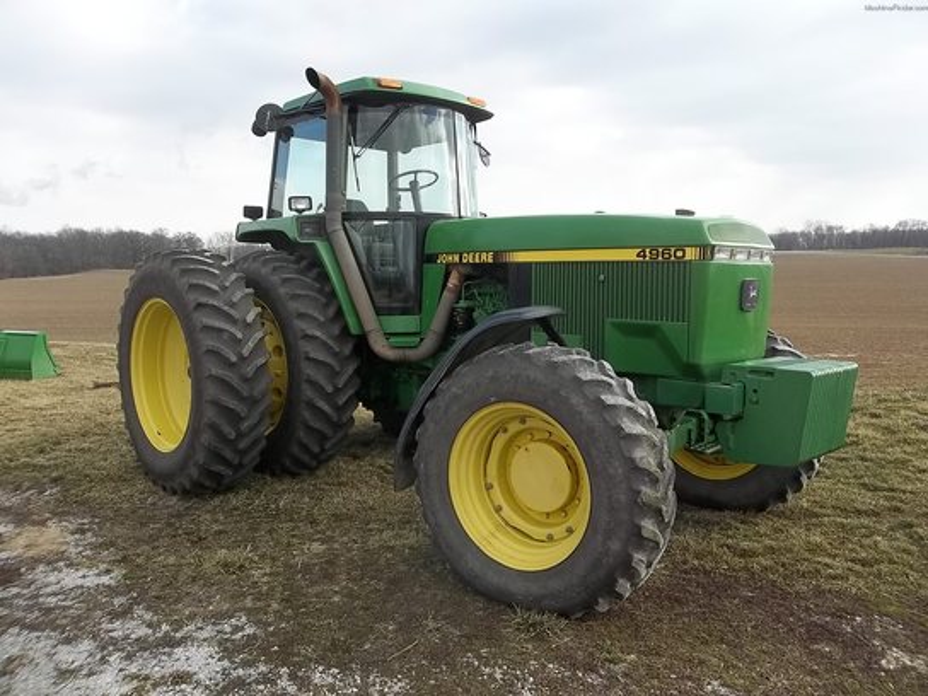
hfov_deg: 65.3
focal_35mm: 27
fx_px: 724
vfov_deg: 51.4
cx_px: 464
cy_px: 348
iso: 80
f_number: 3.5
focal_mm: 4.9
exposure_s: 1/320
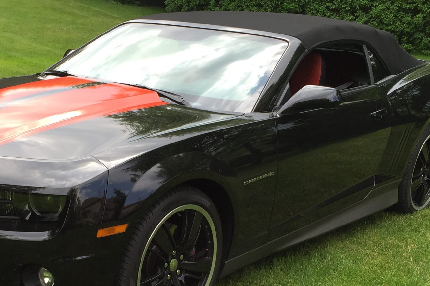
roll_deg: -7.7
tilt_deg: -20.7
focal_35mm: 61
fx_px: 728
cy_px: 225
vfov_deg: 22.0
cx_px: 138
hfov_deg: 32.6
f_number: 2.2
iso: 32
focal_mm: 4.15
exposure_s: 1/465
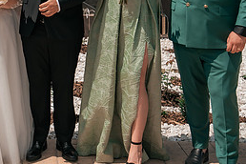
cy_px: 21
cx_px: 24
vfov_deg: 17.5
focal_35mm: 77
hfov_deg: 25.5
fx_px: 526
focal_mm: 30
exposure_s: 1/3200
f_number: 4.5
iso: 320
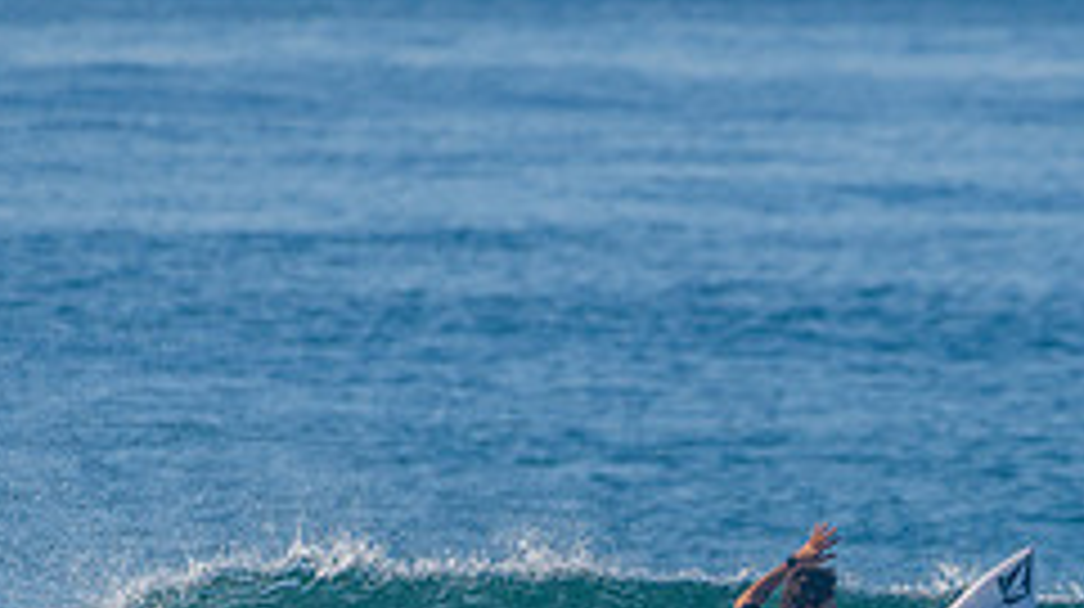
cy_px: 781
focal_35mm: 1263
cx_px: 846
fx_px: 36267
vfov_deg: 1.0
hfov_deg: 1.7
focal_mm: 500
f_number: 5.6
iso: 360
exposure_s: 1/2000
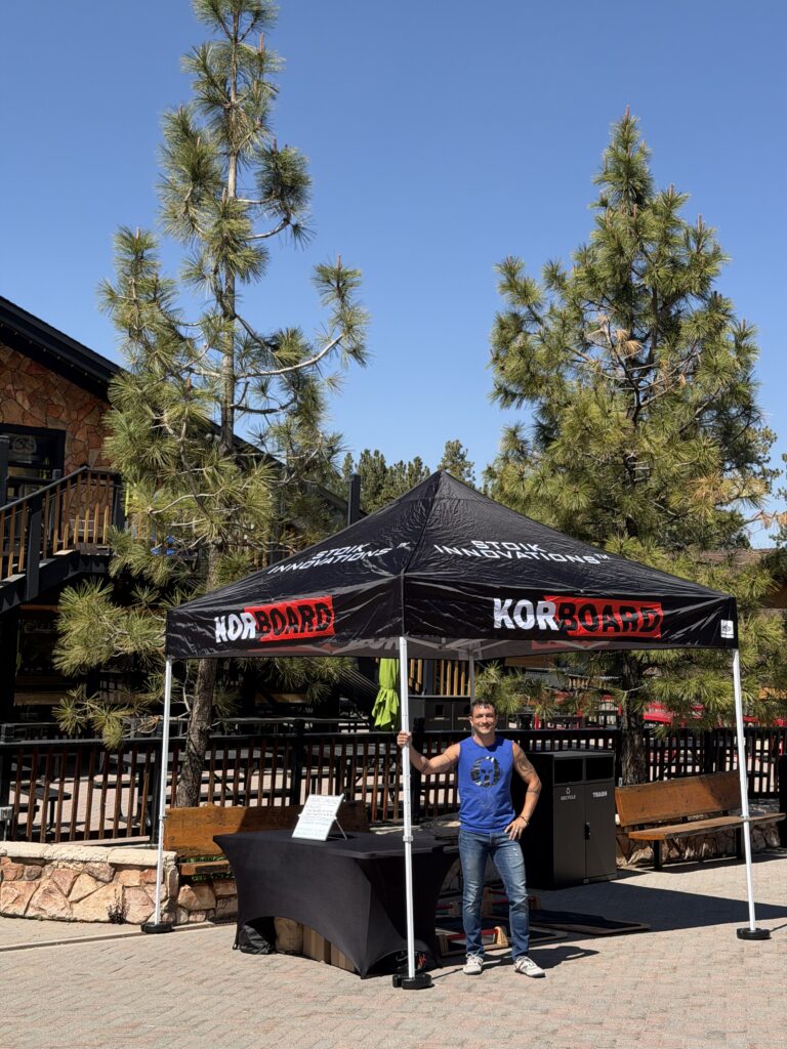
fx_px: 1455
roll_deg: -2.1
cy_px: 524
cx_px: 394
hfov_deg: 30.3
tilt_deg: +4.1
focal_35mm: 48
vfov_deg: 39.7
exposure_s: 1/2865
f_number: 1.78
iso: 64
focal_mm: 6.76
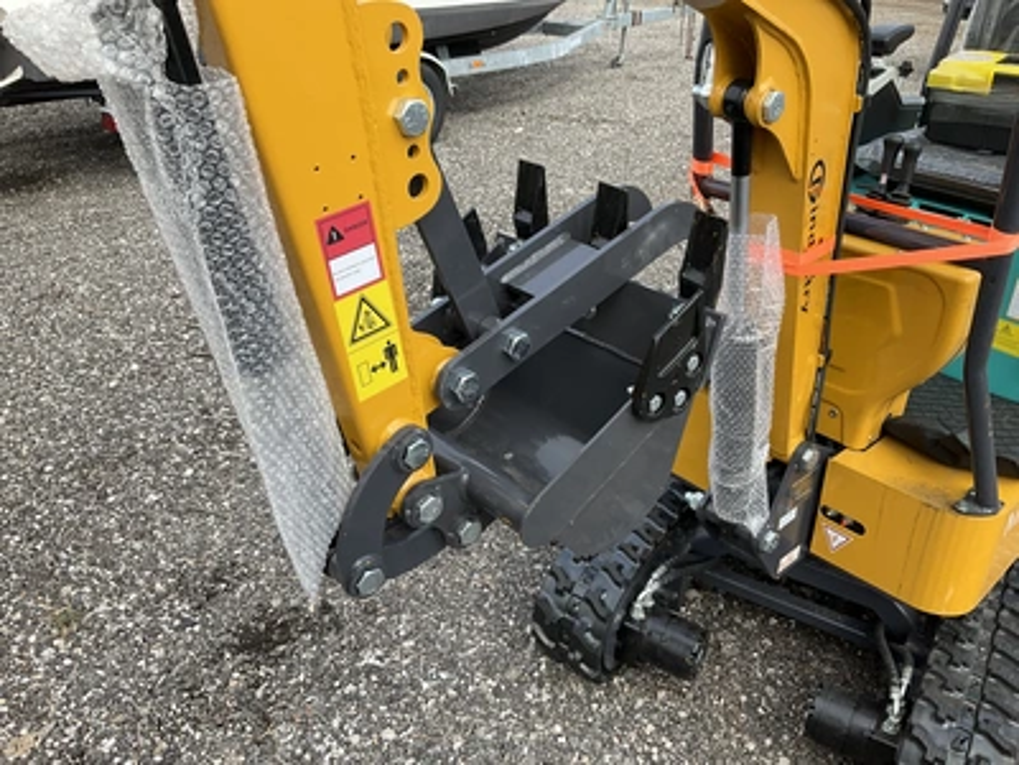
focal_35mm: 29
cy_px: 382
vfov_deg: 48.2
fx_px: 854
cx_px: 510
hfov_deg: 61.7
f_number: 1.8
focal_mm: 3
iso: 25
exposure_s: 1/606
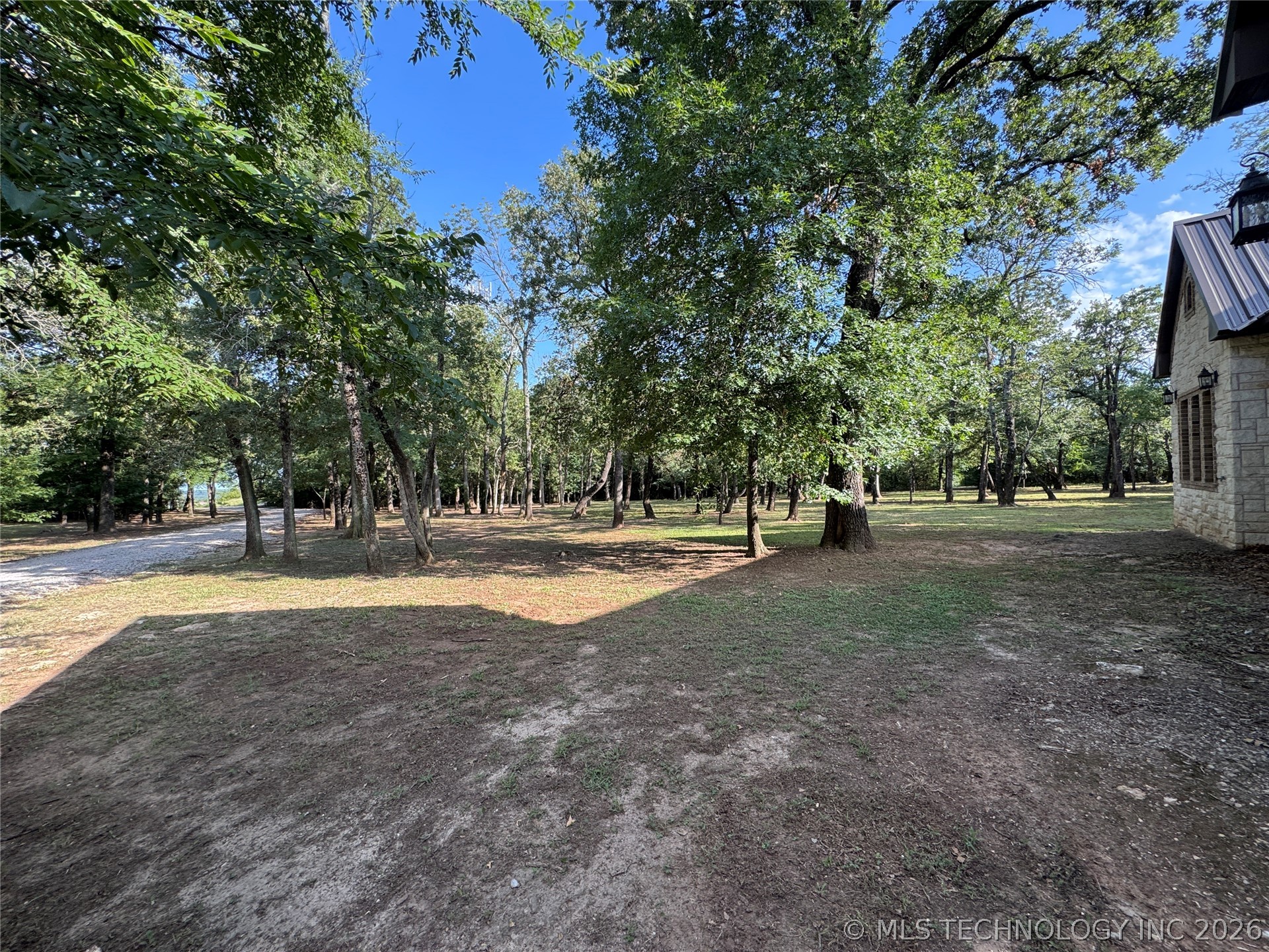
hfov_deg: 102.1
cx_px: 634
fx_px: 513
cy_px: 476
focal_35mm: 14
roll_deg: +0.8
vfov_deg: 85.7
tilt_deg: -0.4
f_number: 2.2
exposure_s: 1/212
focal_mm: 2.22
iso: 40
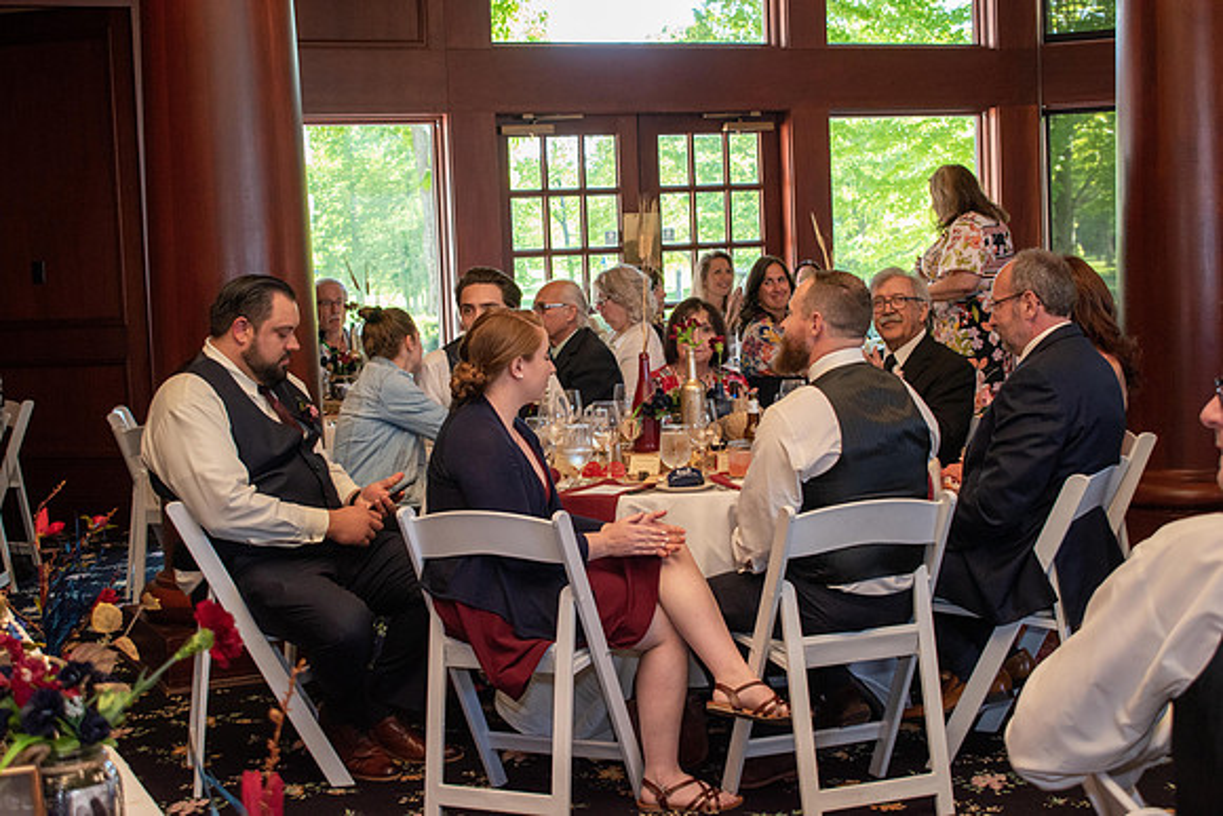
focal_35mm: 57
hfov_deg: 35.0
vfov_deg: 23.8
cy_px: 408
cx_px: 612
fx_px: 1937
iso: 800
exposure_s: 1/100
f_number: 4.8
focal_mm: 38
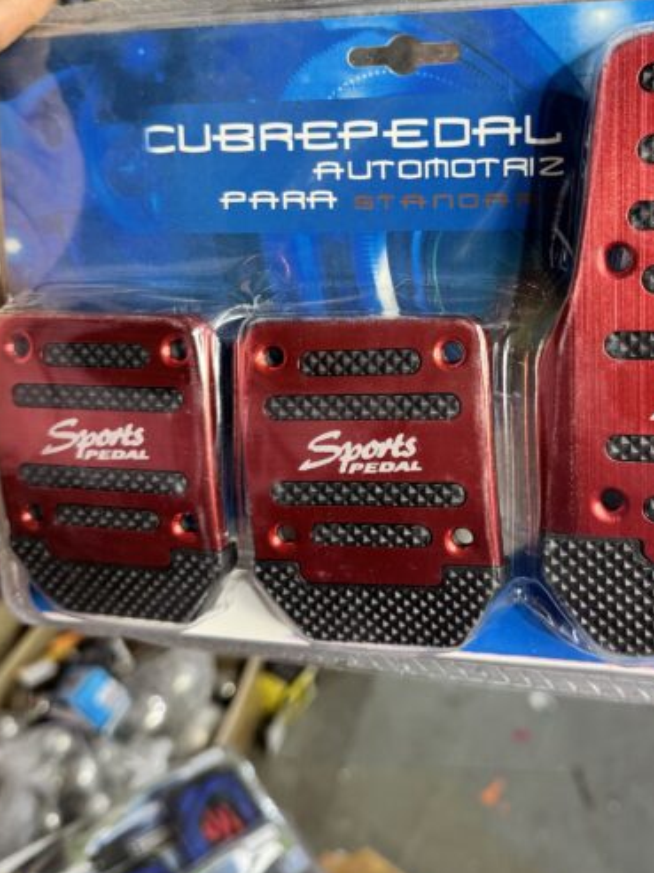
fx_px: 982
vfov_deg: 47.4
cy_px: 328
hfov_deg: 36.4
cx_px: 447
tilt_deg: -31.6
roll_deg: -4.8
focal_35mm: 39
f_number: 1.78
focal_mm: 6.76
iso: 250
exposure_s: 1/50
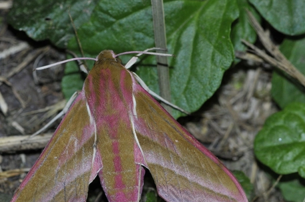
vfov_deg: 6.2
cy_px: 137
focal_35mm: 221
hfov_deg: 9.3
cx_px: 120
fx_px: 1867
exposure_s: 1/60
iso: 640
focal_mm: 105
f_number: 9
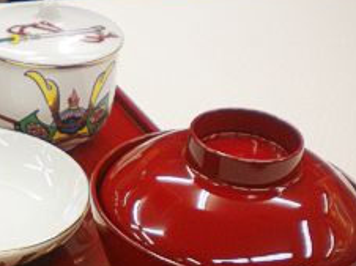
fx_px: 925
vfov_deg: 15.9
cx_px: -36
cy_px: 301
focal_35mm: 90
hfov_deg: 20.7
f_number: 3.1
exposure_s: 1/69.1
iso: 136
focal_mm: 6.3
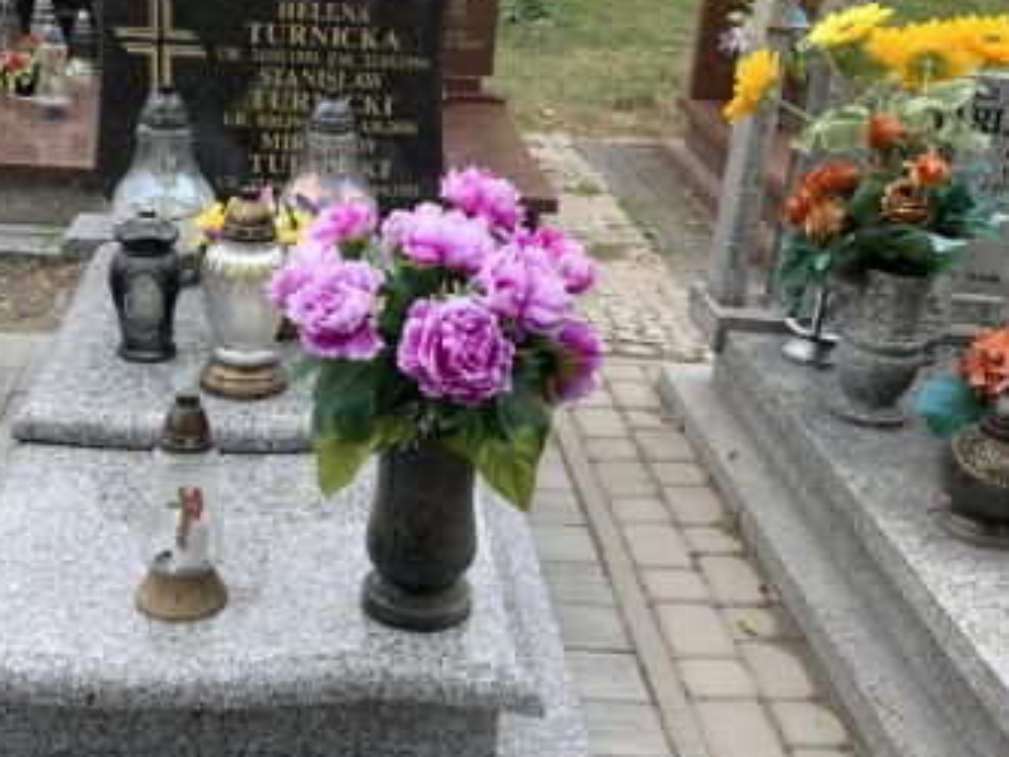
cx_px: 370
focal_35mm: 50
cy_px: 342
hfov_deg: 37.9
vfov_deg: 29.1
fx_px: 1458
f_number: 1.8
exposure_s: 1/716
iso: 25
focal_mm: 4.25
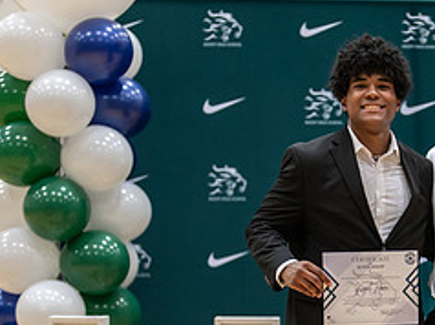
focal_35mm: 118
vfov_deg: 12.4
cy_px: 316
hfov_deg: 16.4
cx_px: 428
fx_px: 1481
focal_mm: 50
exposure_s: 1/320
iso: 400
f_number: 1.2
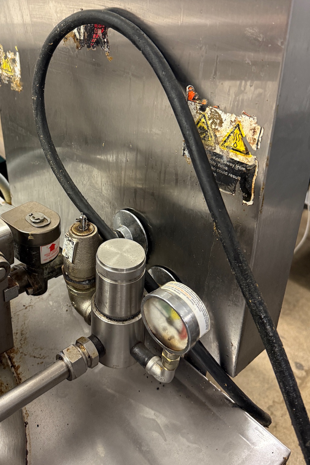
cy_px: 186
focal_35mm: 33
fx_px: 426
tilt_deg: -30.2
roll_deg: -3.1
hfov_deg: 39.6
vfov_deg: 56.8
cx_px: 106
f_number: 1.78
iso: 400
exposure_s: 1/50
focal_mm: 6.76
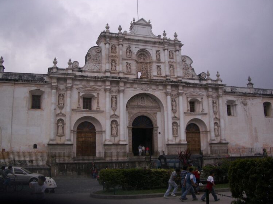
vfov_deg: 39.6
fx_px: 284
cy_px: 100
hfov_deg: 51.4
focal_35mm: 36
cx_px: 140
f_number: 4.3
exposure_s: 1/500
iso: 50
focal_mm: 5.8
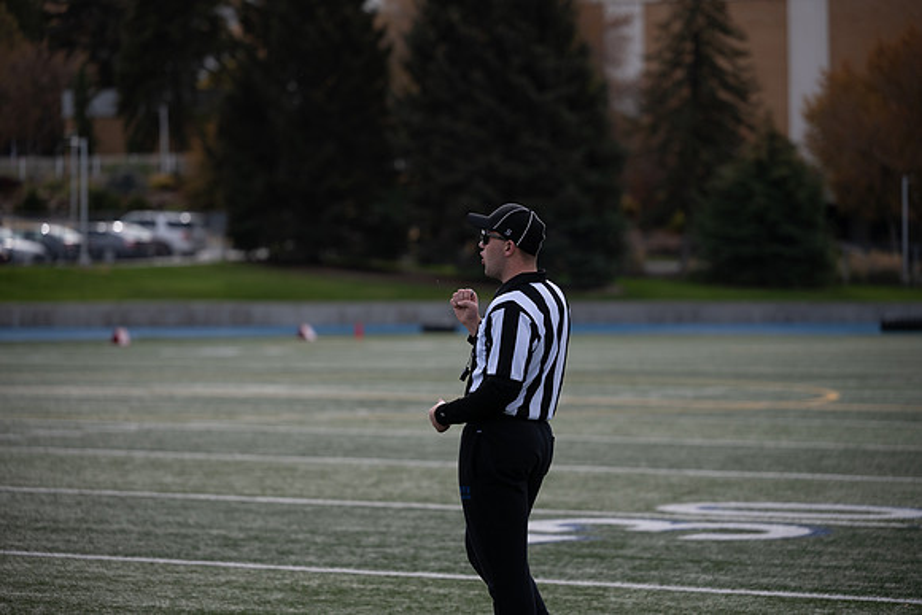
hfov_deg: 15.8
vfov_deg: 10.6
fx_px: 3330
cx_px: 461
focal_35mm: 130
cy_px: 308
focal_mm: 130
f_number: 2.8
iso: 200
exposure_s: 1/2500
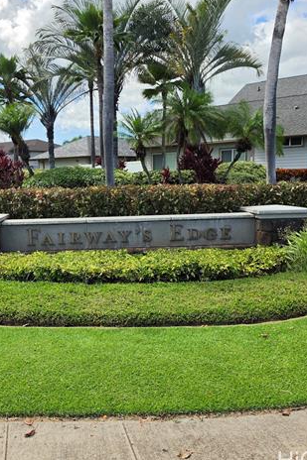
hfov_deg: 39.5
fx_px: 422
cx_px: 106
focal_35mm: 33
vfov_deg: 57.2
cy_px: 232
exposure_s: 1/6806
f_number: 1.4
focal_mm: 6.5
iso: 64
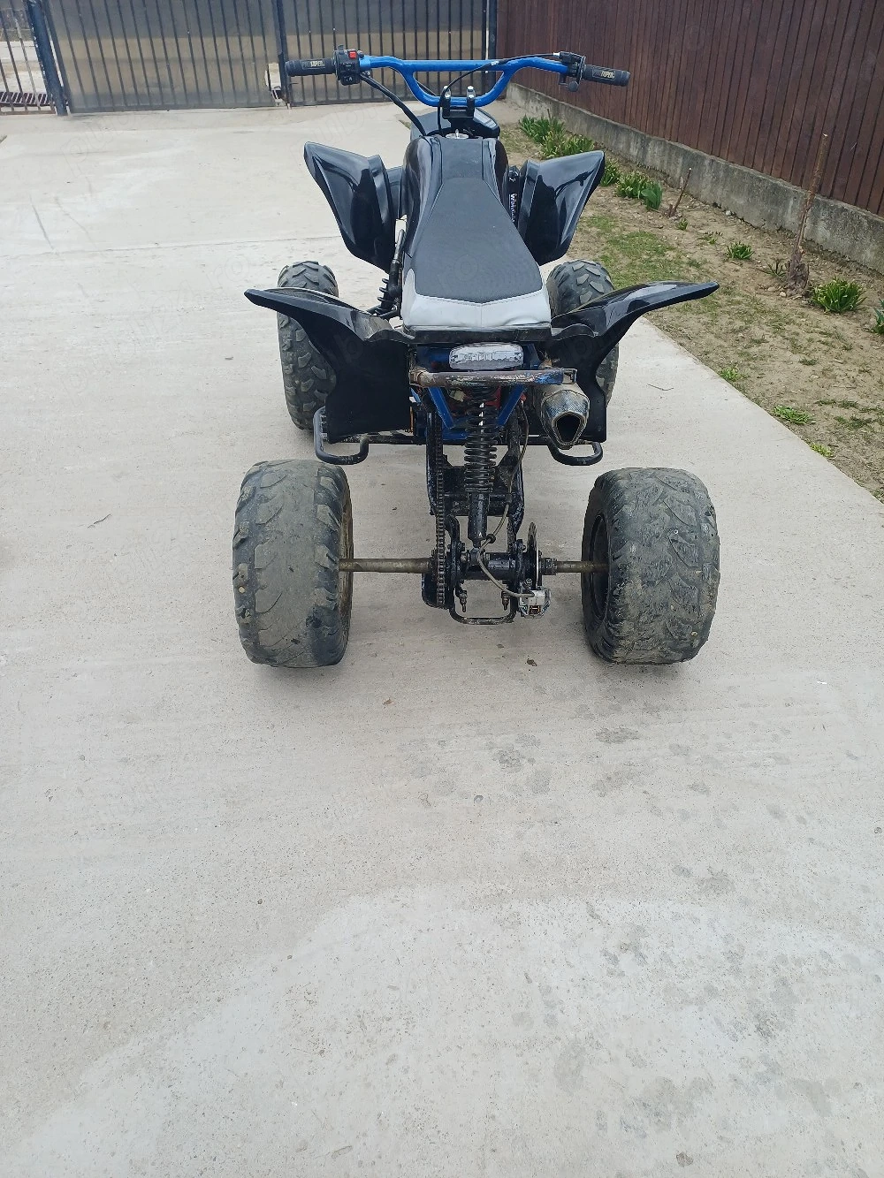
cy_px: 589
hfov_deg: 54.9
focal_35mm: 25
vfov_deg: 69.4
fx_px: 851
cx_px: 442
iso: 50
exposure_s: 1/455
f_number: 1.8
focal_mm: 4.65
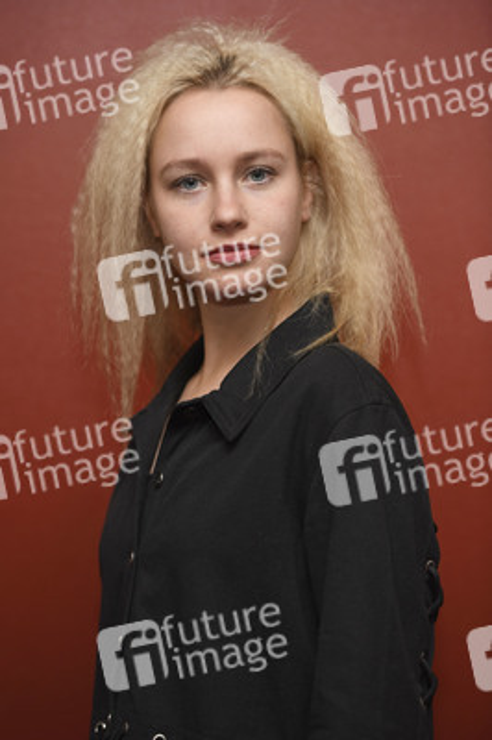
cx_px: 246
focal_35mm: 140
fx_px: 2875
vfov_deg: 14.7
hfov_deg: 9.8
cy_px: 370
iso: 800
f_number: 3.5
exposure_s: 1/400
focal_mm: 140
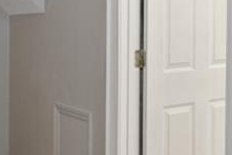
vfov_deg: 18.3
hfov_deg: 27.3
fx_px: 477
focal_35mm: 74
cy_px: 42
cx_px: 147
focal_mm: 16
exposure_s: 1/4
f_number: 9
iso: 400
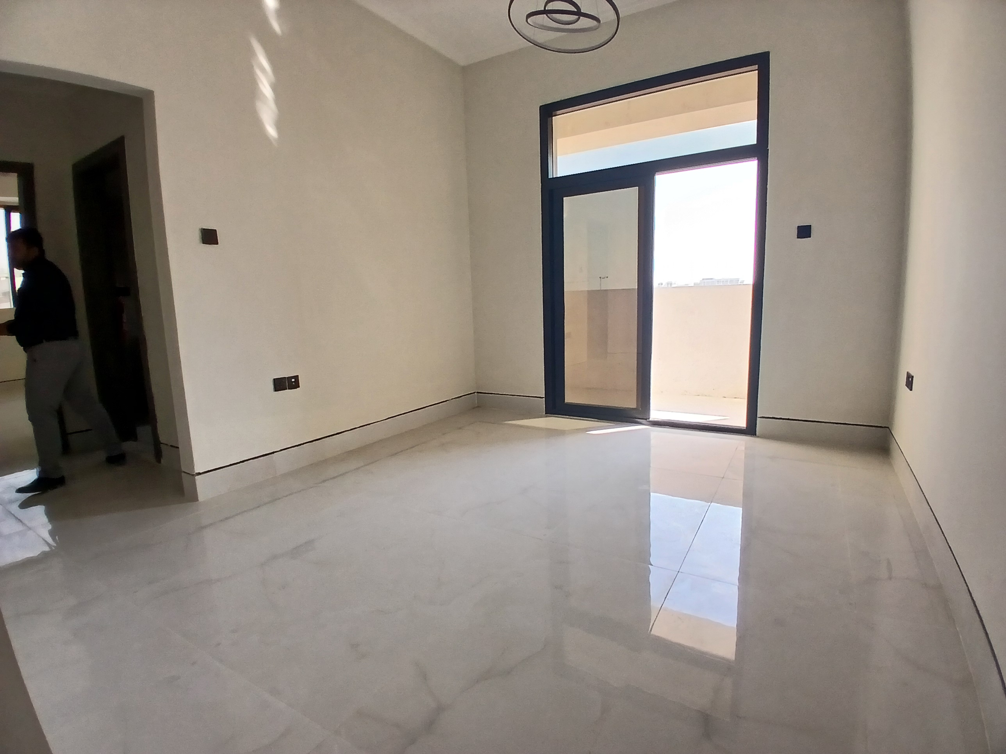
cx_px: 503
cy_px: 377
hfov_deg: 91.0
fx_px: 494
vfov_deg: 74.7
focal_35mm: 17
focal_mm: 1.4
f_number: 2.2
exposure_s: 1/111
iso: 50
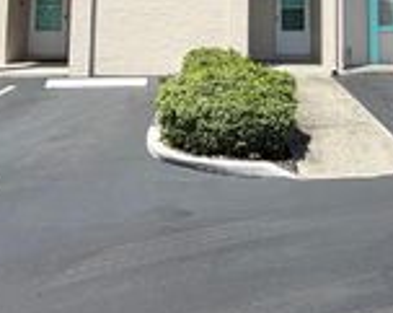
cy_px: -38
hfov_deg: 40.5
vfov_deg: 29.7
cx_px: 274
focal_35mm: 45
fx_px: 522
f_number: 2.2
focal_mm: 2.22
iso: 20
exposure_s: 1/1068
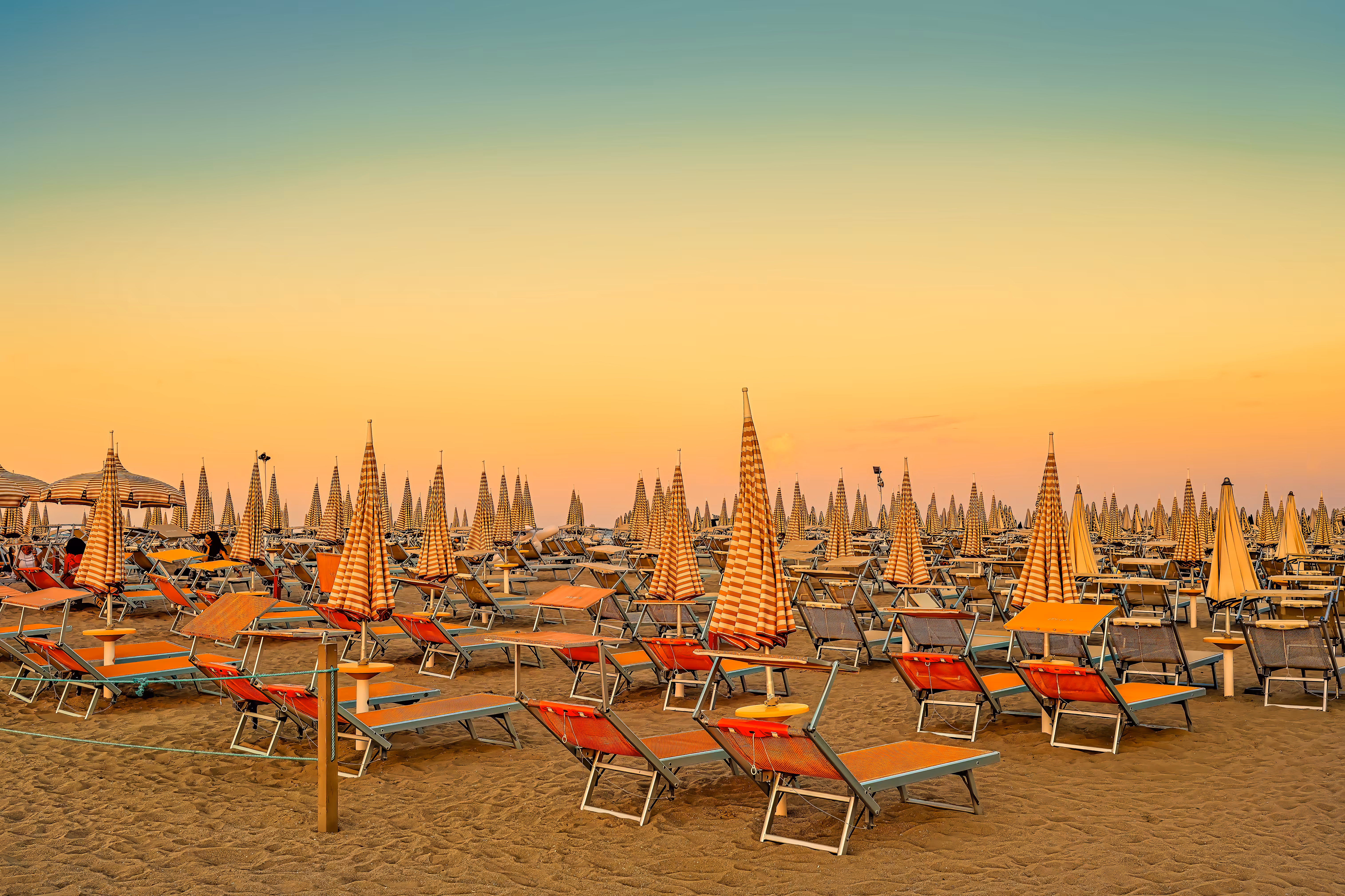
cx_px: 672
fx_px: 1308
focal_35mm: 35
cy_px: 448
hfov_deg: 54.4
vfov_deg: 37.9
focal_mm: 23
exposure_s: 1/320
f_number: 4
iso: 160
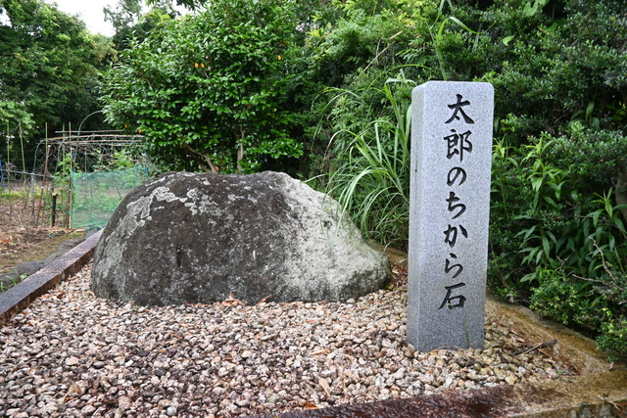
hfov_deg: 73.7
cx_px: 314
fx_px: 418
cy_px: 209
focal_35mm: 24
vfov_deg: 53.2
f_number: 6.3
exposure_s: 1/25
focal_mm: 16
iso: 1000
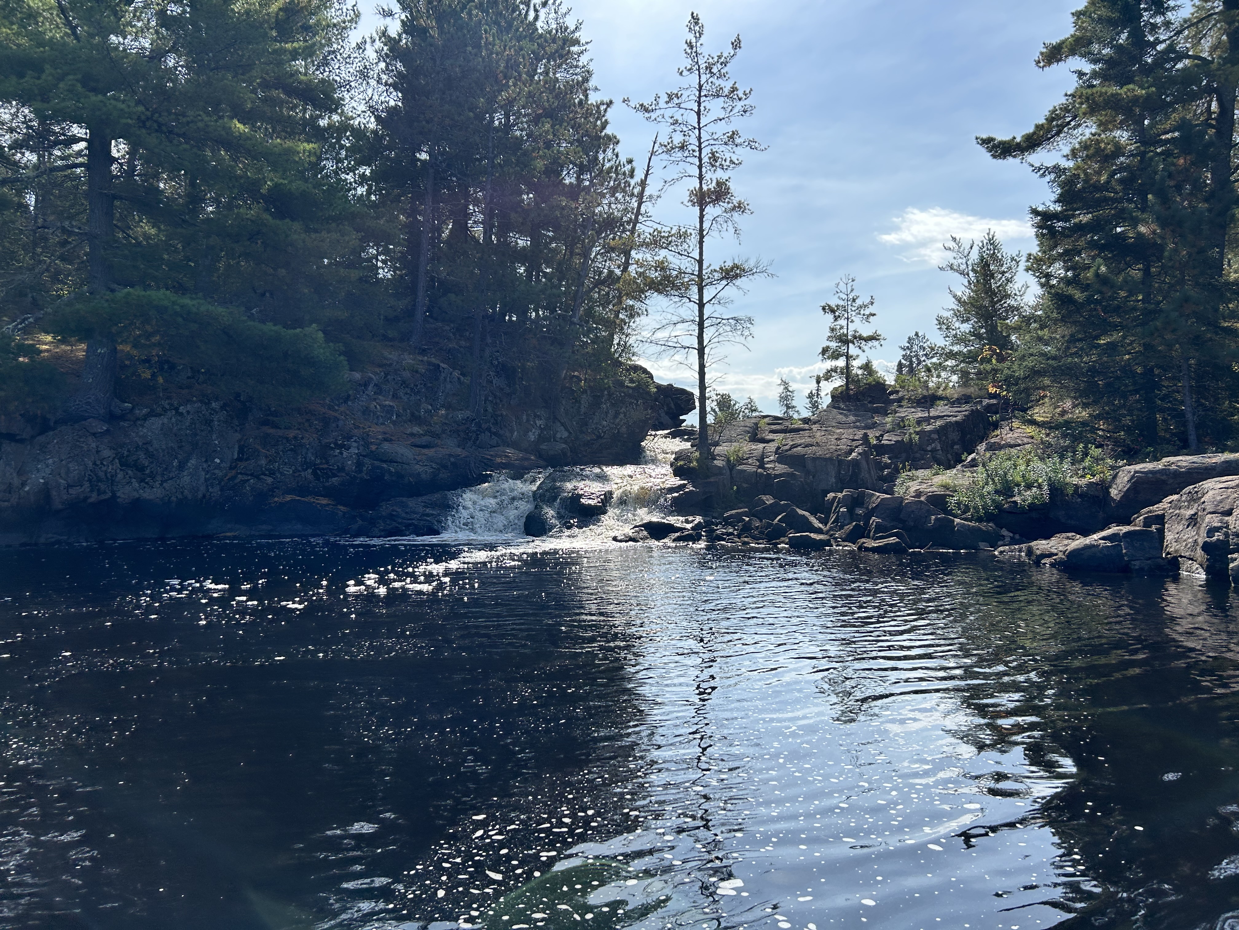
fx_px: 931
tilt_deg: -0.5
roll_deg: +0.9
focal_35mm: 26
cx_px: 620
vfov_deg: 53.1
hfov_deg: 67.3
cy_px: 465
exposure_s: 1/4115
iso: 50
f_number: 1.5
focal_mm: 5.7
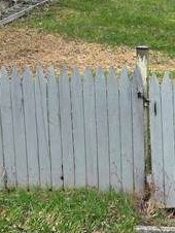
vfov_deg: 18.8
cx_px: 159
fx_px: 700
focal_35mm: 104
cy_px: 159
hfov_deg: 14.1
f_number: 1.7
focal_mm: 6.25
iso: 40
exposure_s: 1/359
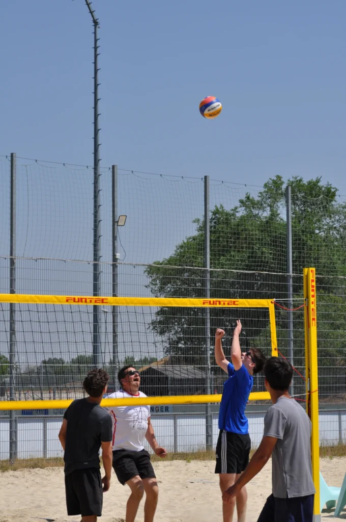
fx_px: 1518
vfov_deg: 19.5
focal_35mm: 105
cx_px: 173
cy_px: 261
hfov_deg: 13.0
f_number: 11
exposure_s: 1/500
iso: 200
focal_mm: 70
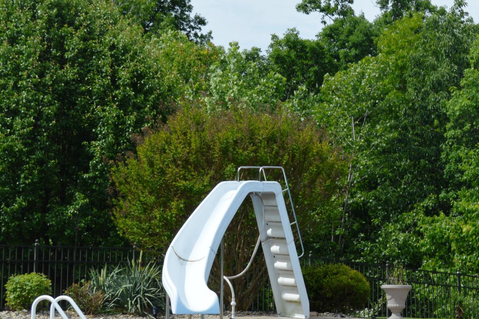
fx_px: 1462
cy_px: 196
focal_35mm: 110
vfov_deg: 12.4
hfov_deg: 18.1
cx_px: 498
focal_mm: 32
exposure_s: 1/250
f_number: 8
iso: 100
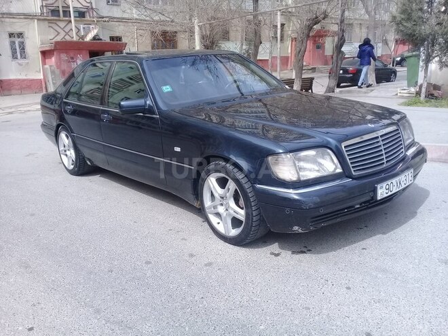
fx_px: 401
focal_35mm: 31
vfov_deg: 45.4
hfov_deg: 58.4
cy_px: 168
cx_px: 224
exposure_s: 1/602
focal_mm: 3.3
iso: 50
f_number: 2.2
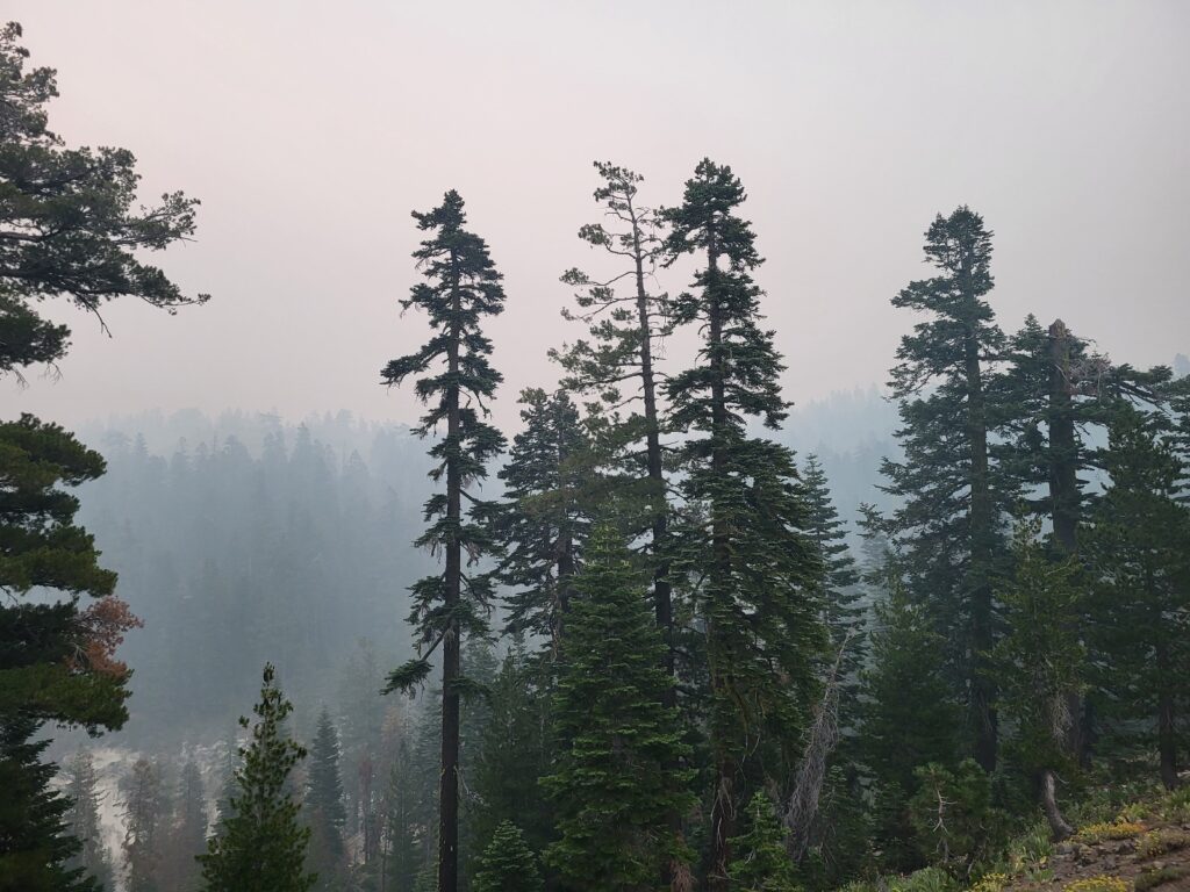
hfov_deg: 67.3
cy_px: 446
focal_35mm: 26
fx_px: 894
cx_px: 595
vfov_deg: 53.1
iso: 125
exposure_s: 1/100
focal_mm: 5.4
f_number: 1.8
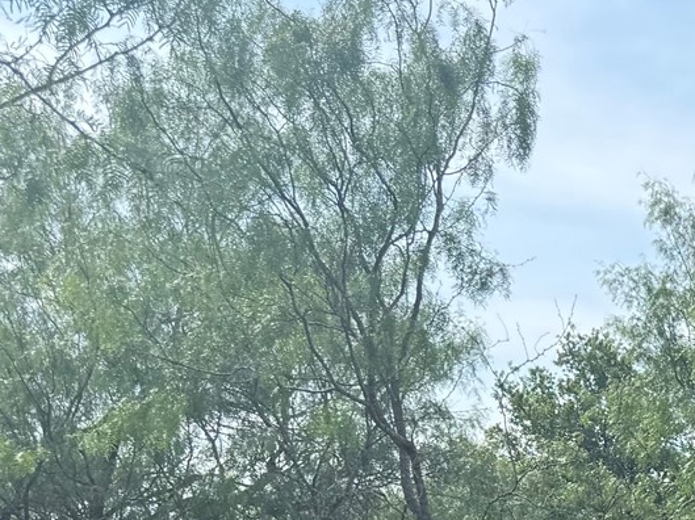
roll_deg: -1.0
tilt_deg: -3.3
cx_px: 991
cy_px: 830
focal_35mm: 93
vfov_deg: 14.6
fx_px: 1866
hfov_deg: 19.0
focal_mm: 6.76
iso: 100
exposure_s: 1/3425
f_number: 1.78
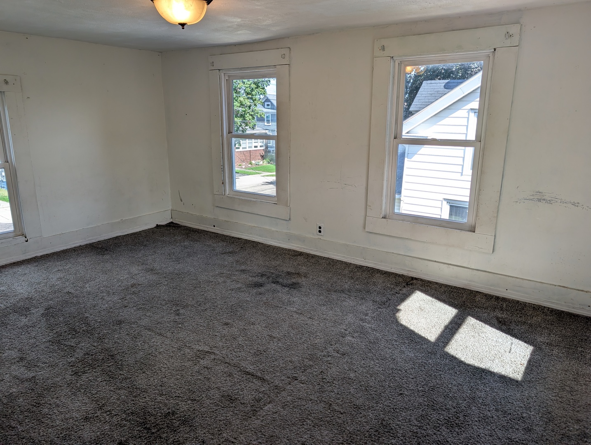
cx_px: 296
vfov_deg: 56.9
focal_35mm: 24
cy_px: 222
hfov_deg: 71.5
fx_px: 410
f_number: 1.68
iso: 19
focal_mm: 6.9
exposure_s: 1/199
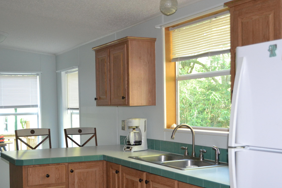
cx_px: 122
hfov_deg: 41.8
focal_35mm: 47
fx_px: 368
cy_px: 122
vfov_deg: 28.5
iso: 1600
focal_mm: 24
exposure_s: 1/60
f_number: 4
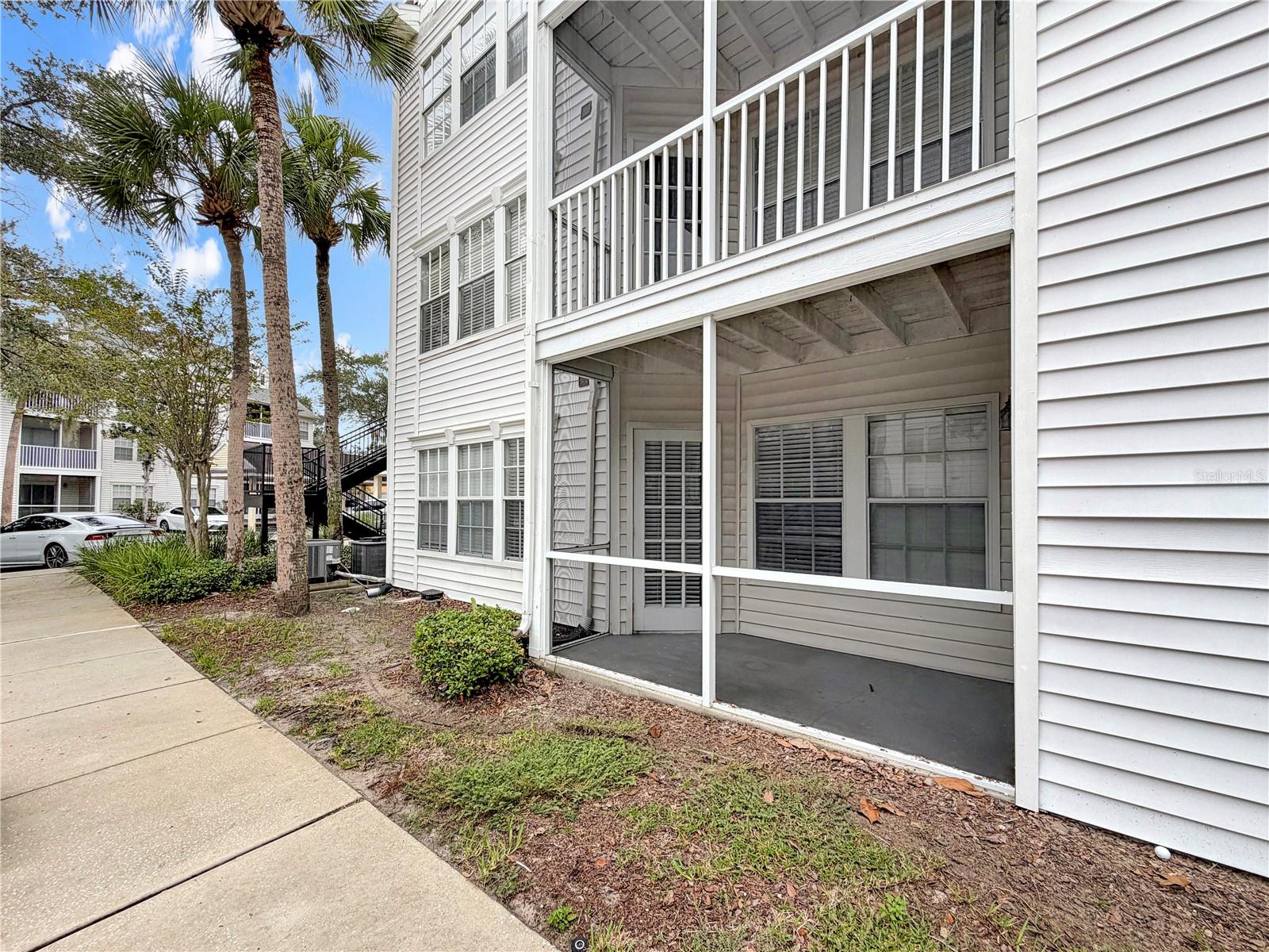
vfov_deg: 85.7
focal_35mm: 14
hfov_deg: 102.1
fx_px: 513
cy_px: 476
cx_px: 634
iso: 40
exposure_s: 1/569
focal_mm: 2.22
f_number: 2.2
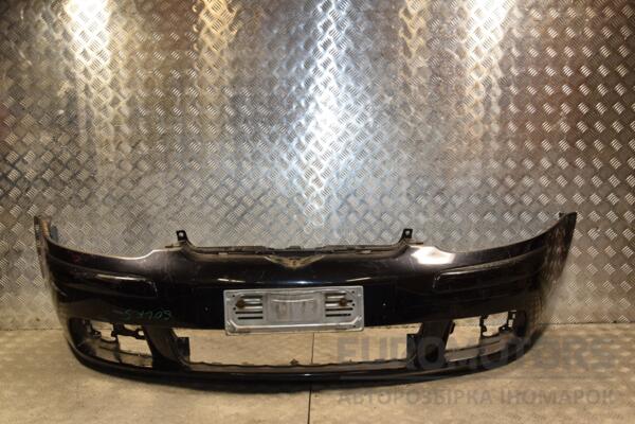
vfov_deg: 36.9
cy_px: 212
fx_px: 635
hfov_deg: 53.1
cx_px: 318
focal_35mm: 36
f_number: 5.6
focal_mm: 24
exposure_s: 1/200
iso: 800
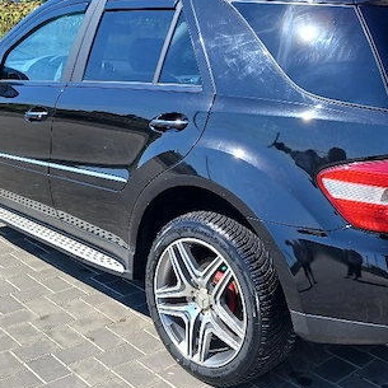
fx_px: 596
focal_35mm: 47
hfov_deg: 36.0
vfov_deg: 35.9
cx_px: 181
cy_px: 150
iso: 20
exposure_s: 1/312
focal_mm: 3.98
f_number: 1.8
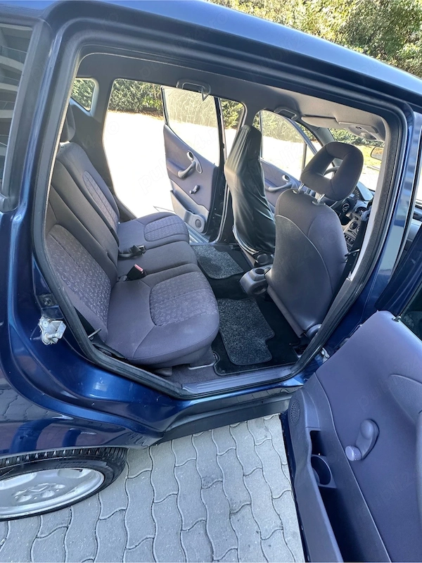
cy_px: 282
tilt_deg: -37.2
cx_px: 211
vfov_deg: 102.1
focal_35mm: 14
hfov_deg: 85.7
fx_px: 228
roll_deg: -12.2
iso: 125
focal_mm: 2.22
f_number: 2.2
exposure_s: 1/99
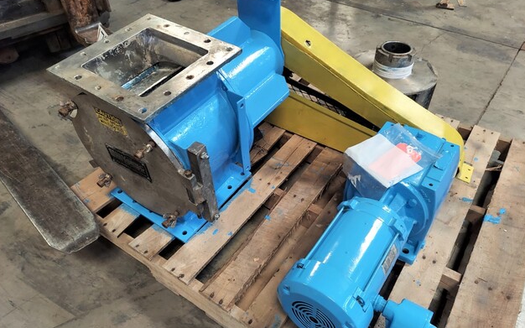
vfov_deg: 47.5
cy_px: 175
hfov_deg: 70.4
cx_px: 262
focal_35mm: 26
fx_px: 372
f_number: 1.8
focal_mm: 5.23
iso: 400
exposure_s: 1/33
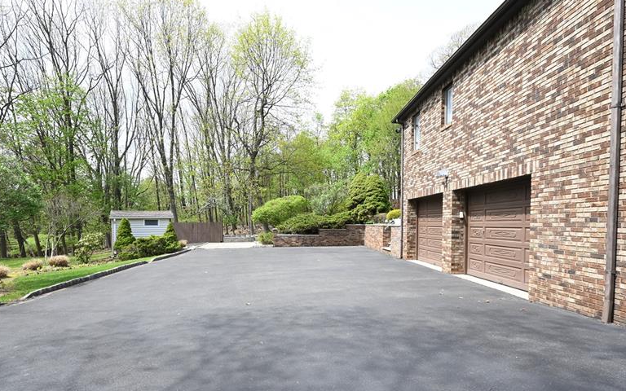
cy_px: 232
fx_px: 324
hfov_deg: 87.6
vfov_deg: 61.8
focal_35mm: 19
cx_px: 275
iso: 800
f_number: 8
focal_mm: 14
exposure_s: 1/640
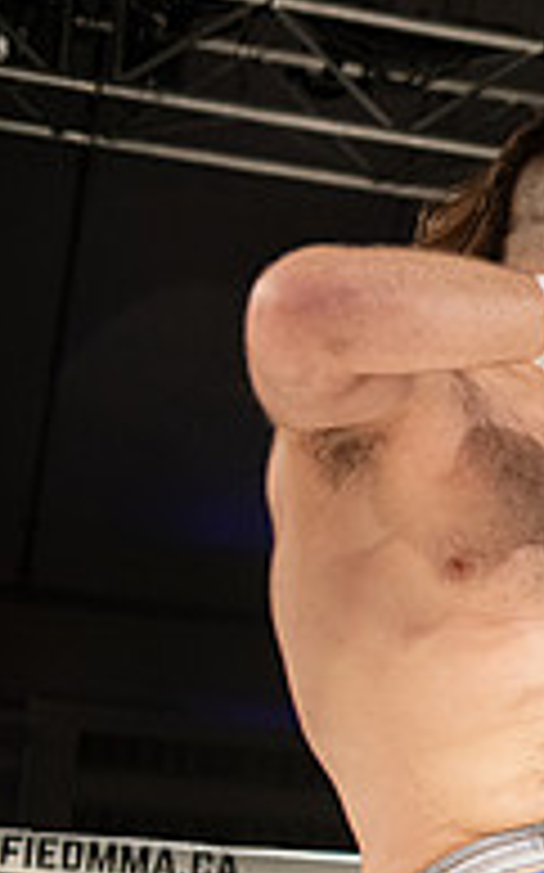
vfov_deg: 14.8
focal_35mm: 140
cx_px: 1173
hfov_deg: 8.7
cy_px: 718
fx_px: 3326
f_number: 2.8
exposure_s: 1/1000
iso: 1250
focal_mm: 46
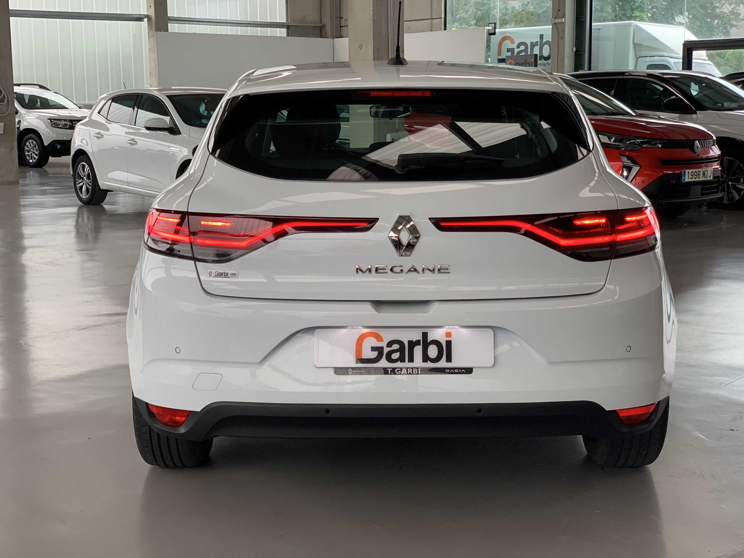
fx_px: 1118
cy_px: 279
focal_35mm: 52
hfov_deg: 36.8
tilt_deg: -7.9
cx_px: 372
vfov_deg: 28.0
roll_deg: -0.3
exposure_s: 1/122
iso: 64
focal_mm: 6
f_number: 2.4
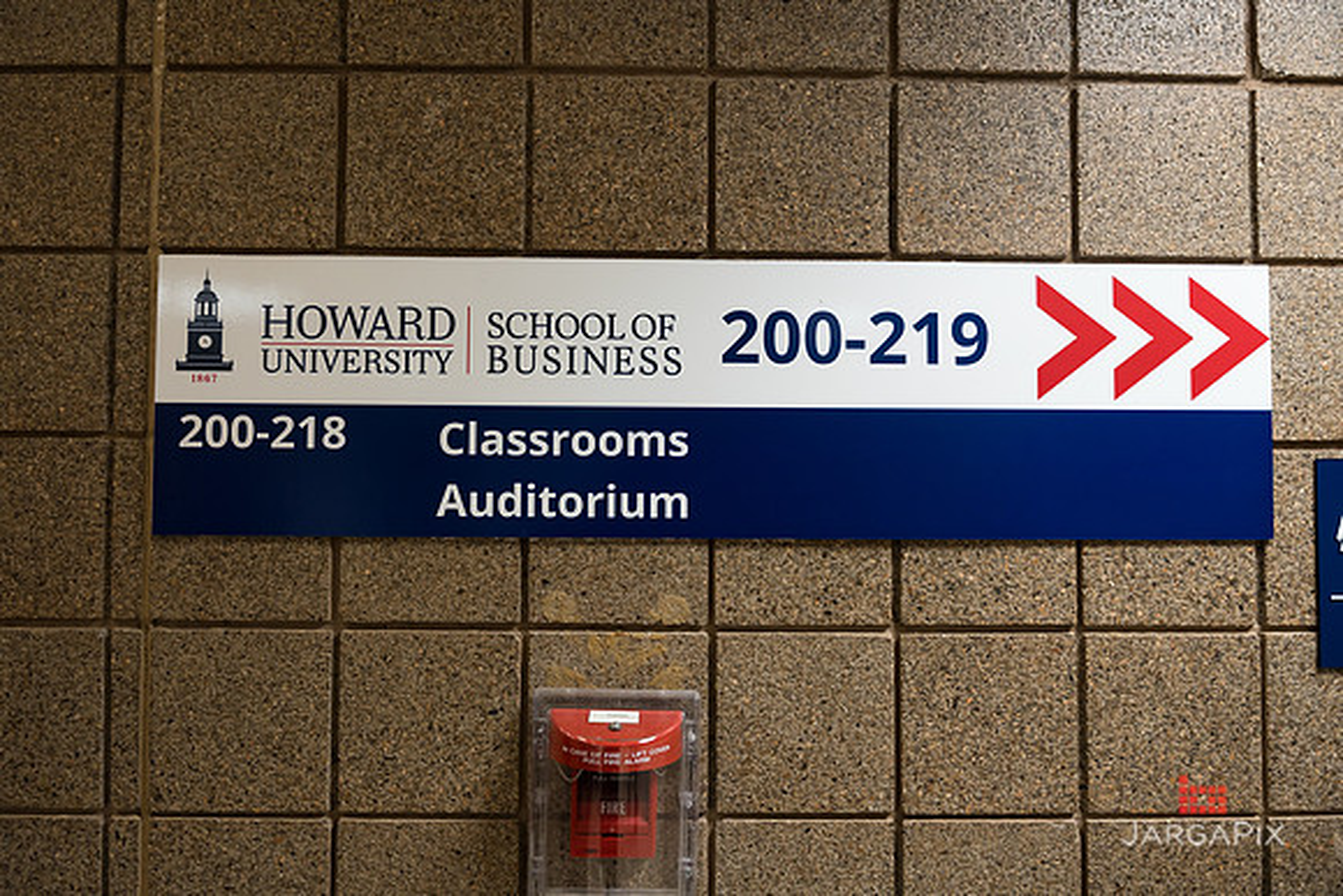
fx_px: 896
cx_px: 672
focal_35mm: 24
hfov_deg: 73.7
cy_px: 448
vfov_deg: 53.2
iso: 500
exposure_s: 1/125
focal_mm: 24
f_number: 3.2
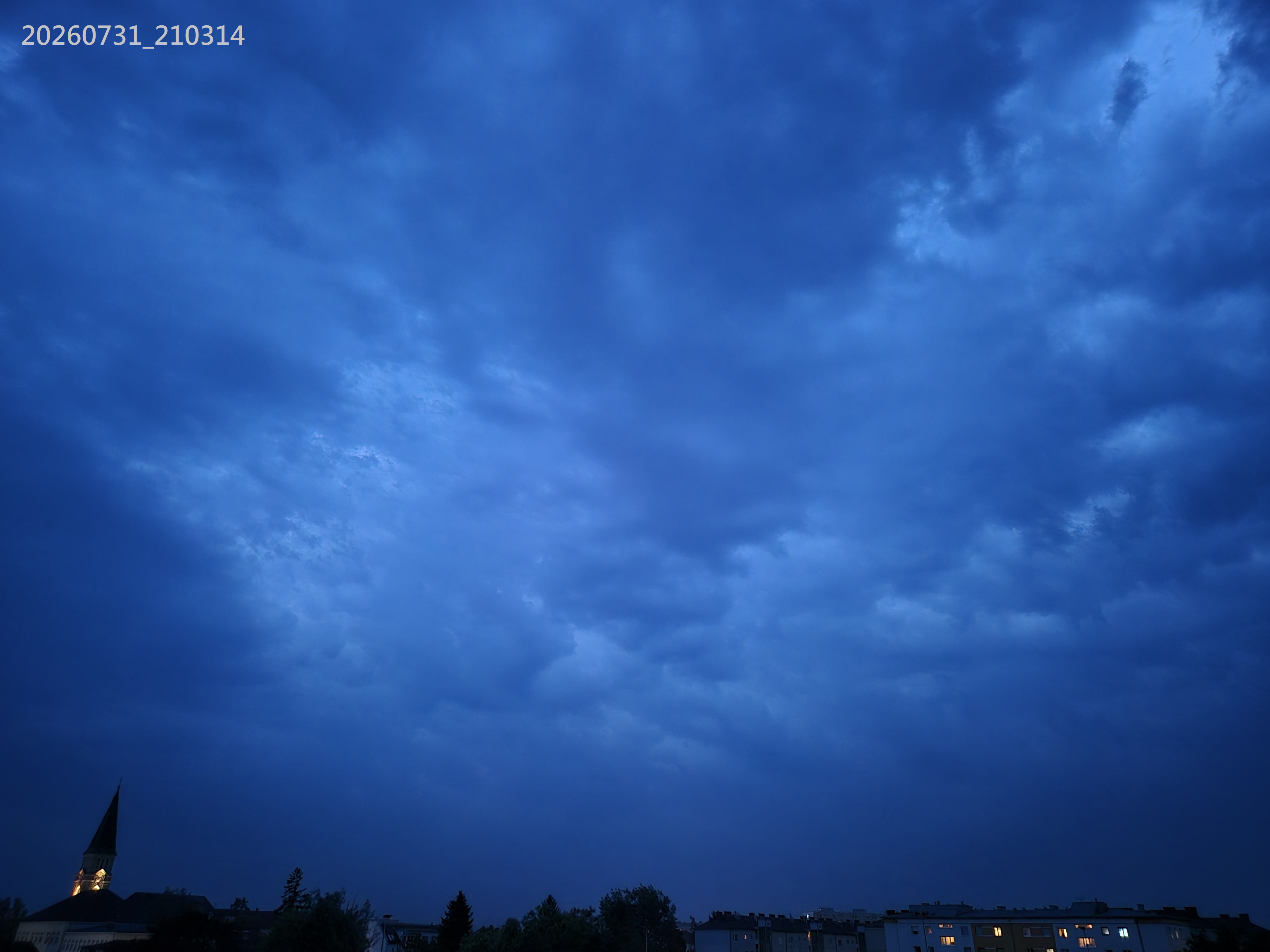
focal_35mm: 23
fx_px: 844
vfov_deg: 58.9
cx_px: 635
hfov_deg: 73.9
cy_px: 476
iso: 2500
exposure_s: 1/50
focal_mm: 5.4
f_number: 1.8
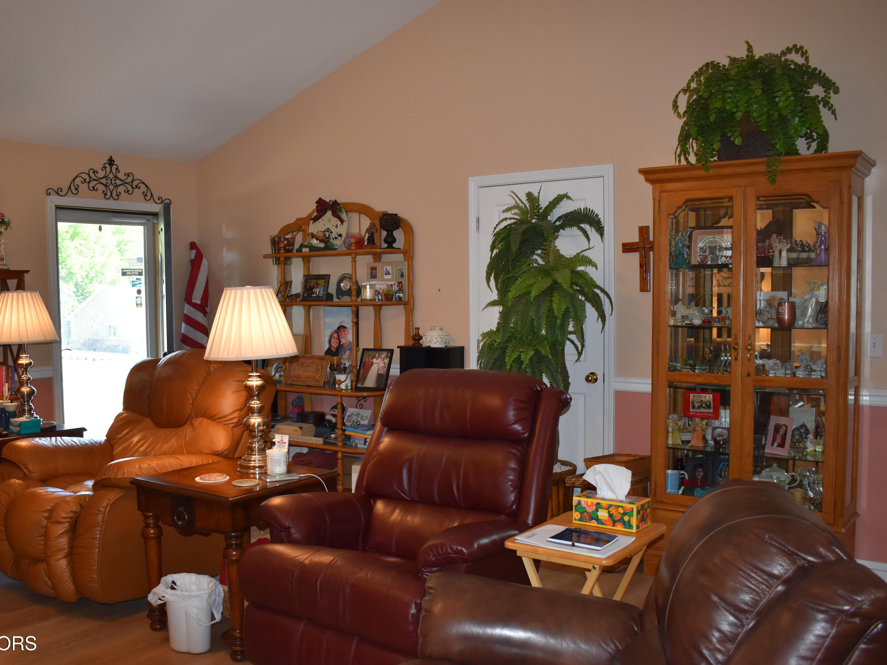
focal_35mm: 33
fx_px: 846
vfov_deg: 43.0
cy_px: 336
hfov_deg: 55.3
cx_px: 401
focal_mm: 20
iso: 800
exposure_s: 1/200
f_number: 4
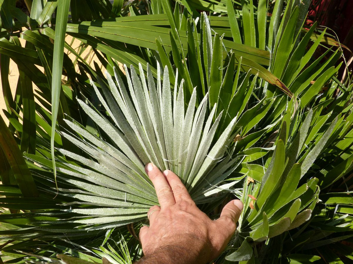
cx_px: 176
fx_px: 428
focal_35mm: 42
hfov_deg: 44.8
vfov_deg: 34.3
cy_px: 132
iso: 100
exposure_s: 1/800
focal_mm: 7.6
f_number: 4
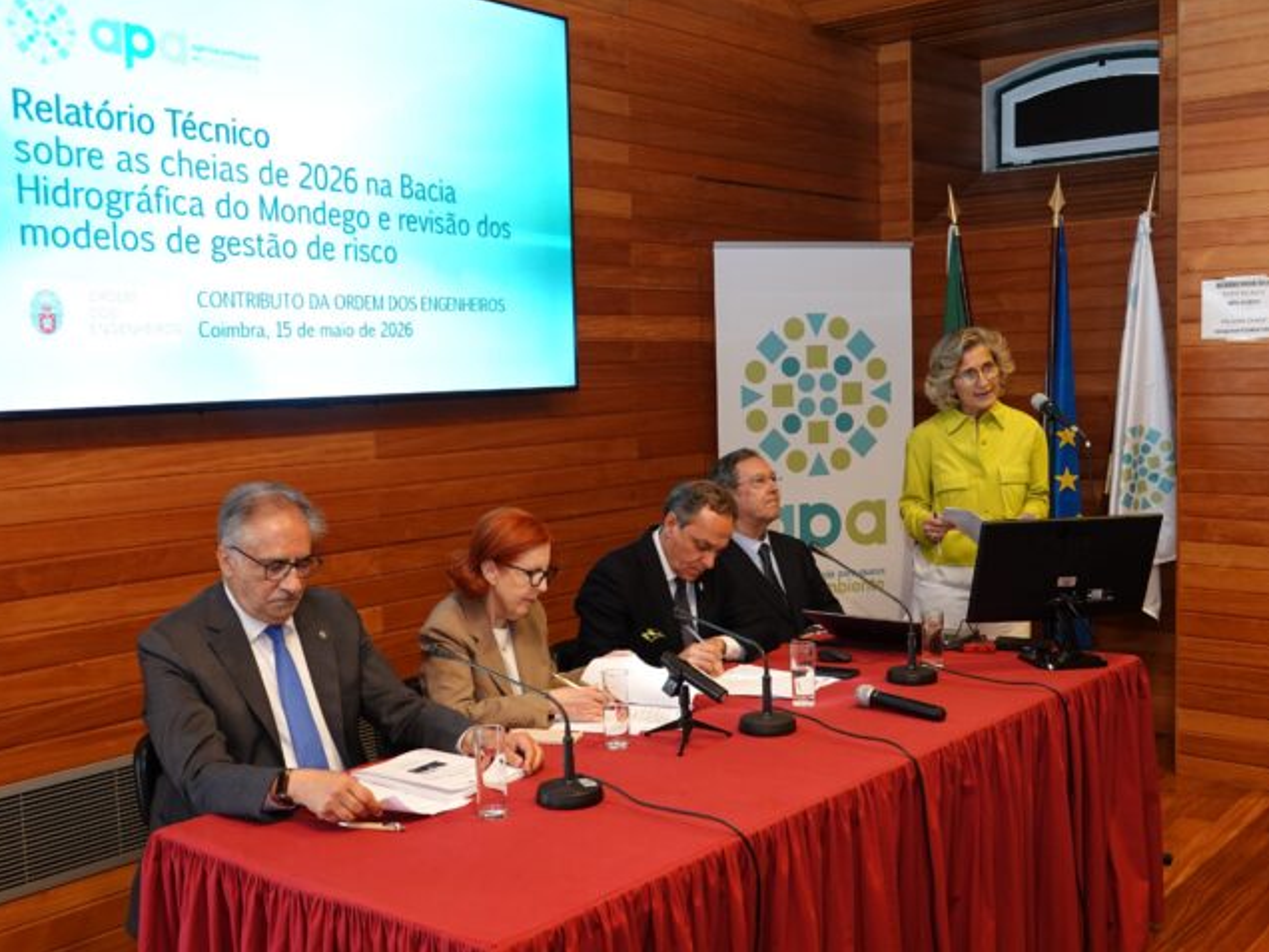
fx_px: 1356
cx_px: 644
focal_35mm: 37
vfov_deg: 38.7
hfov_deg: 50.1
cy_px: 475
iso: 400
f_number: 2.8
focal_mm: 12.63
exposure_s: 1/40
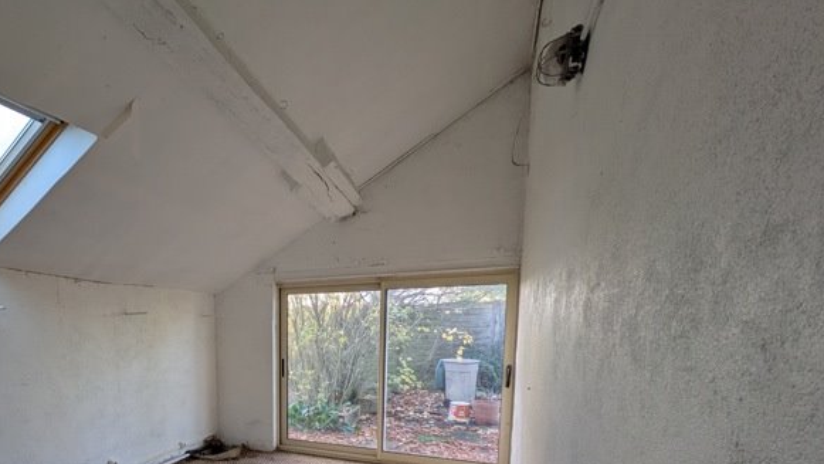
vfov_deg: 50.2
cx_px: 260
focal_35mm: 21
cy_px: 376
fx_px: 459
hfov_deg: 80.4
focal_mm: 1.83
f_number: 2.2
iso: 67
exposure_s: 1/100
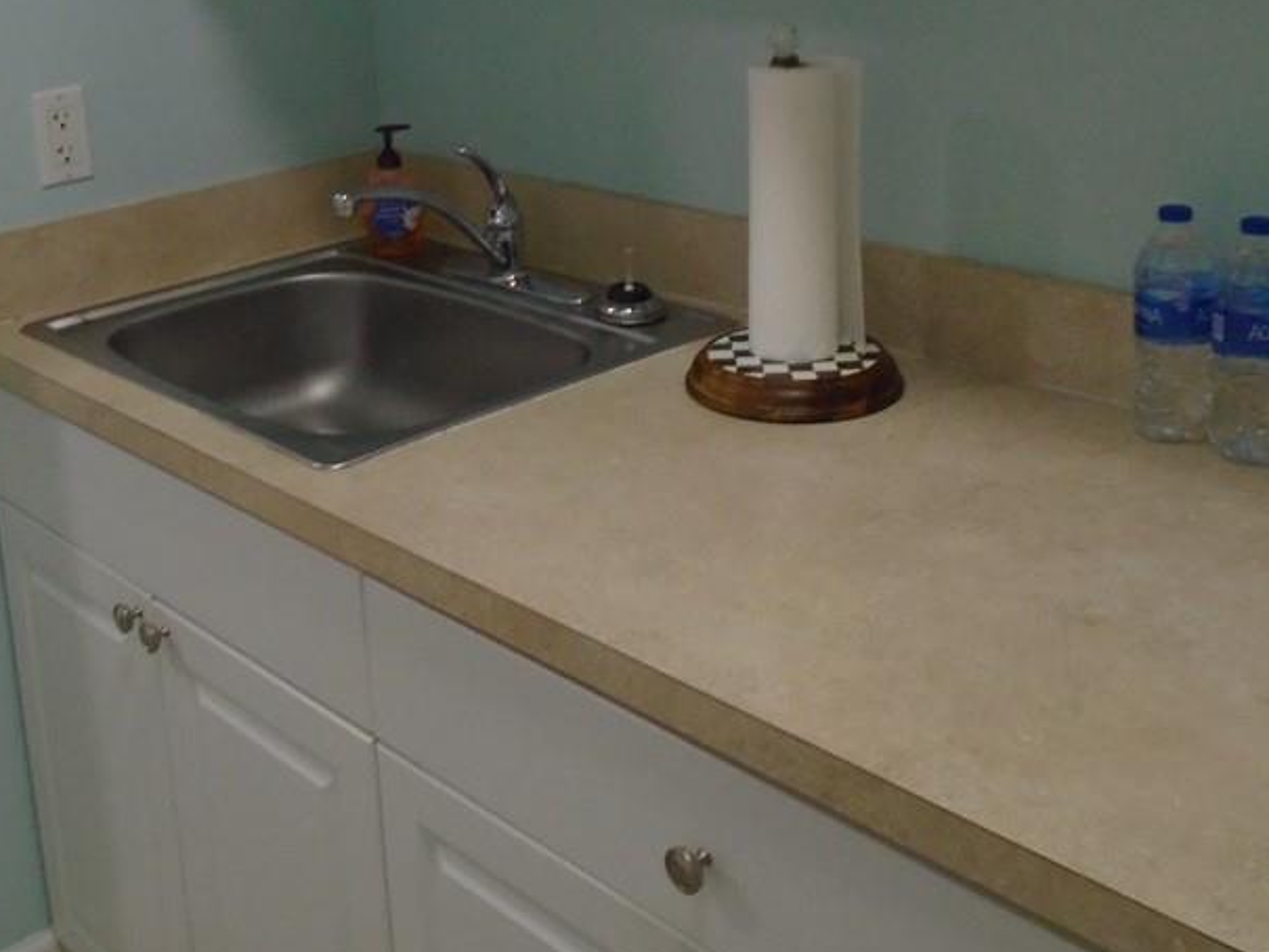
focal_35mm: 44
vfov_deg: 32.0
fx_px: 1613
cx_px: 480
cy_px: 191
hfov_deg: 42.6
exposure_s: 1/30
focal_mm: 4.6
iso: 320
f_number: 3.2
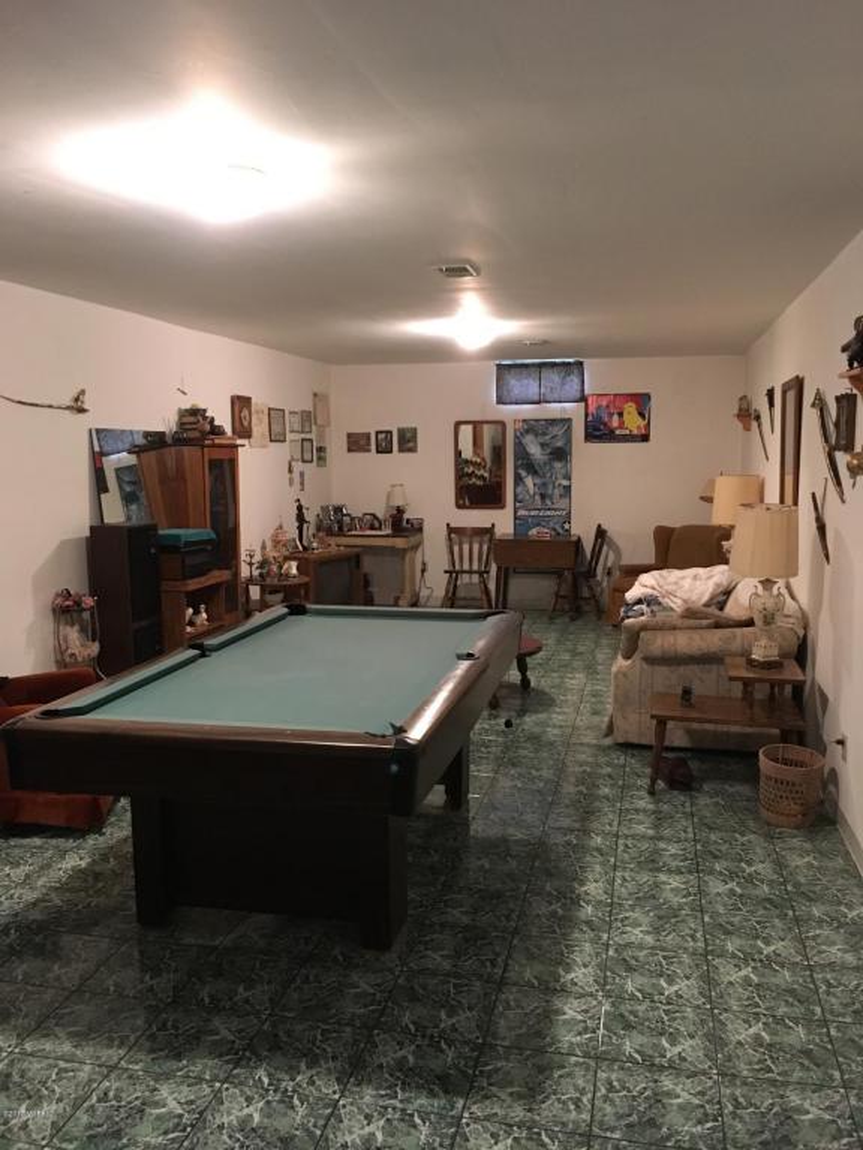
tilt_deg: -5.9
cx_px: 432
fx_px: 964
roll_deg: +1.2
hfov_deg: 48.2
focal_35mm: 29
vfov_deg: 61.7
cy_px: 575
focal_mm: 4.15
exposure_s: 1/15
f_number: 2.2
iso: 250
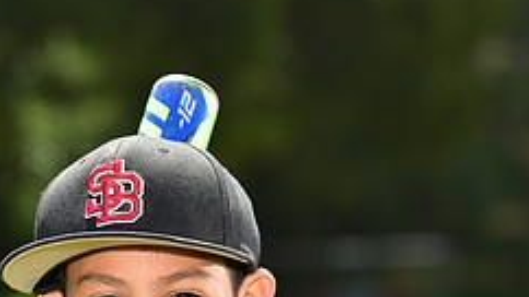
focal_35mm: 376
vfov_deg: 3.2
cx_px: 121
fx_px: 5273
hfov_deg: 5.7
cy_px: 513
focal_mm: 150
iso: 100
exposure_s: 1/250
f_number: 5
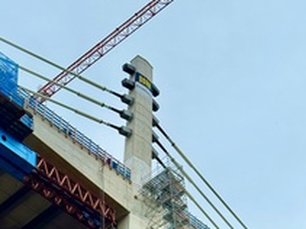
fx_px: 804
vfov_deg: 15.5
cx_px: 132
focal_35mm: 91
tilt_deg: +38.7
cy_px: 288
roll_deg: +3.4
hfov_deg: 21.5
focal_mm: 6.76
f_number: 1.78
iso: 64
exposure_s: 1/2513
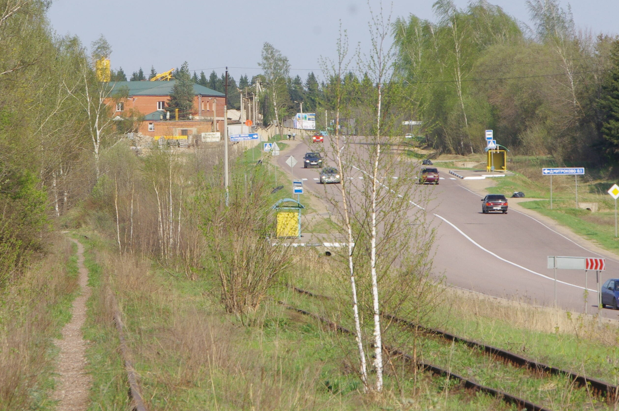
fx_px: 5685
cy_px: 93
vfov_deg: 4.1
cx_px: 220
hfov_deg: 6.2
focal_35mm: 331
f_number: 13
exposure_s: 1/320
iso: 400
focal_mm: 130
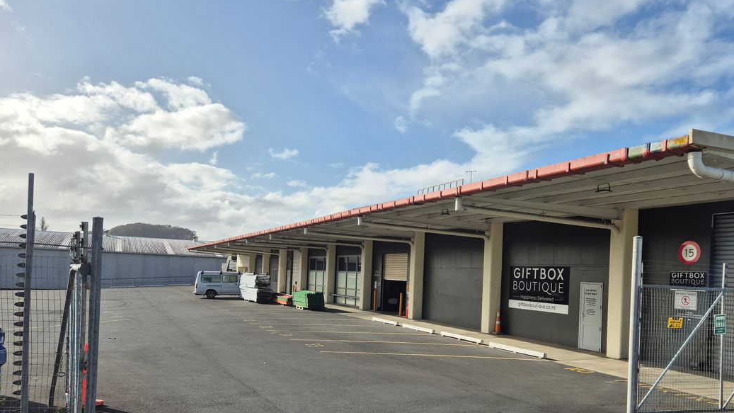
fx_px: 564
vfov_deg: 39.7
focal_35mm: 29
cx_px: 400
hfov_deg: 65.9
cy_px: 271
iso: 25
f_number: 1.8
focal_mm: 5.4
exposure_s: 1/2232
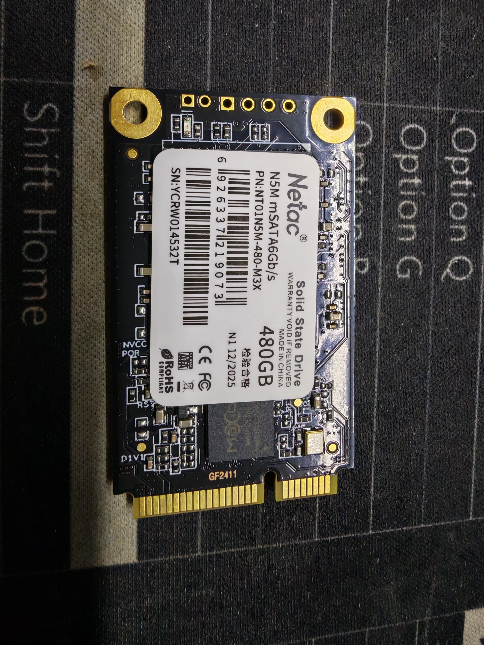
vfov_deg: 71.6
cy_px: 322
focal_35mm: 24
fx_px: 447
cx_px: 242
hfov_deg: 56.8
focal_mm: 1.96
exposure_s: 1/50
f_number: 2.2
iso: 100
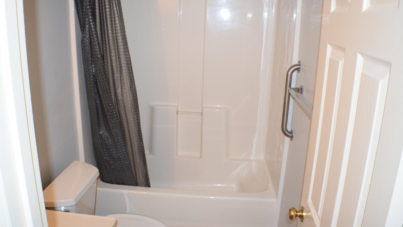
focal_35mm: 40
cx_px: 201
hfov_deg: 51.0
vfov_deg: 30.0
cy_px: 103
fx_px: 422
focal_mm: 25
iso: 800
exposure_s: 1/60
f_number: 4
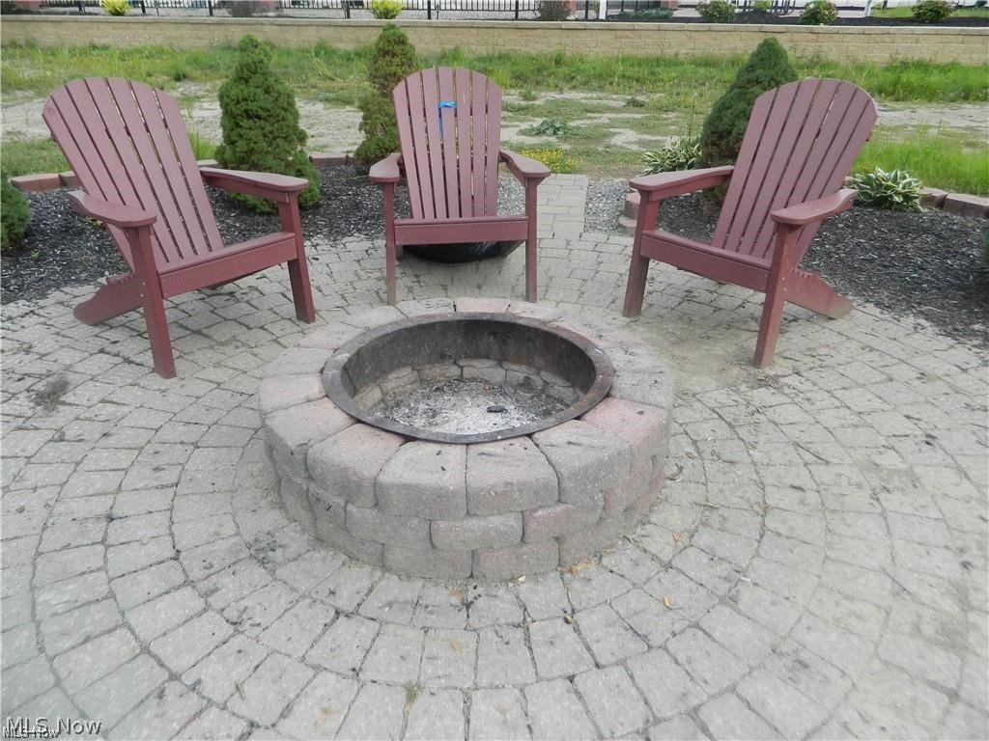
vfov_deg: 54.9
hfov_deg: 69.4
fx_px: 714
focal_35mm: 25
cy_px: 370
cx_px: 494
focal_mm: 4.5
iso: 80
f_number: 3.1
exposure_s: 1/320
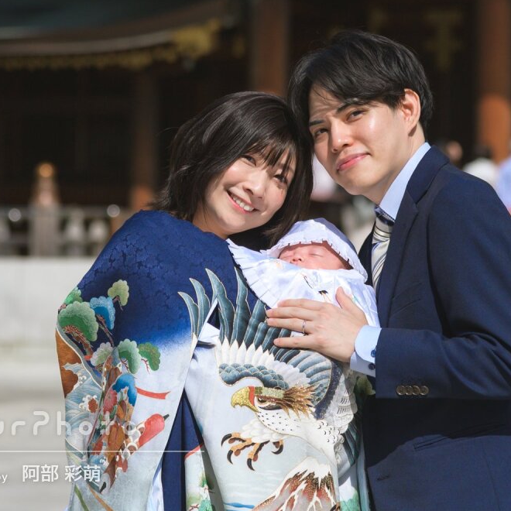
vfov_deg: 9.7
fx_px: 3023
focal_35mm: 181
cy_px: 202
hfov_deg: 9.7
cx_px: 302
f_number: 4.5
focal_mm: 110
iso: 500
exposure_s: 1/8000
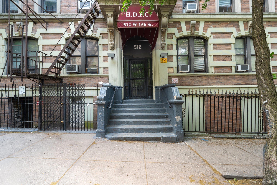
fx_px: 108
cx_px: 138
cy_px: 92
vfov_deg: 81.2
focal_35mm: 14
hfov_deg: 104.3
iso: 1250
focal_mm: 14
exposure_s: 1/125
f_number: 9
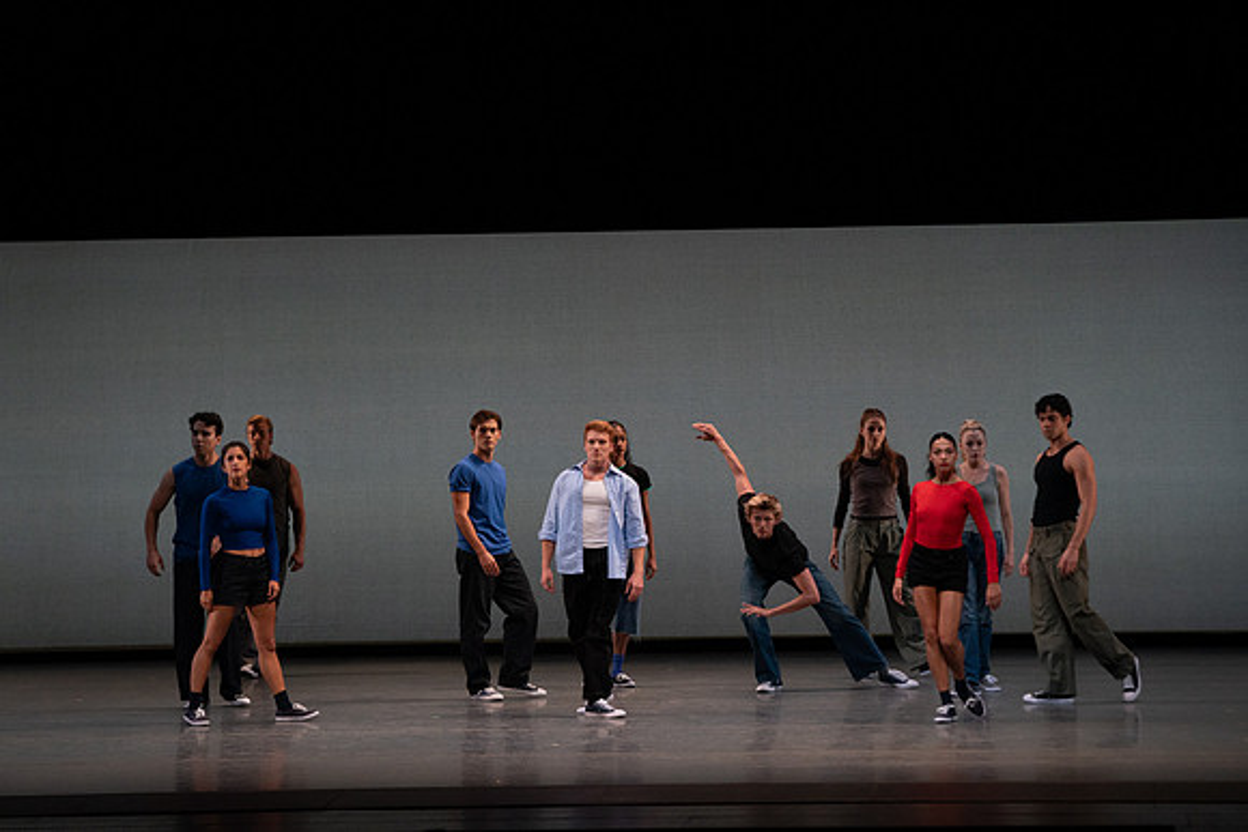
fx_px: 4646
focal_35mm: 134
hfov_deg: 15.3
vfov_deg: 10.2
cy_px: 416
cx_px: 624
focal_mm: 134
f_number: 7.1
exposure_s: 1/640
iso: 4000
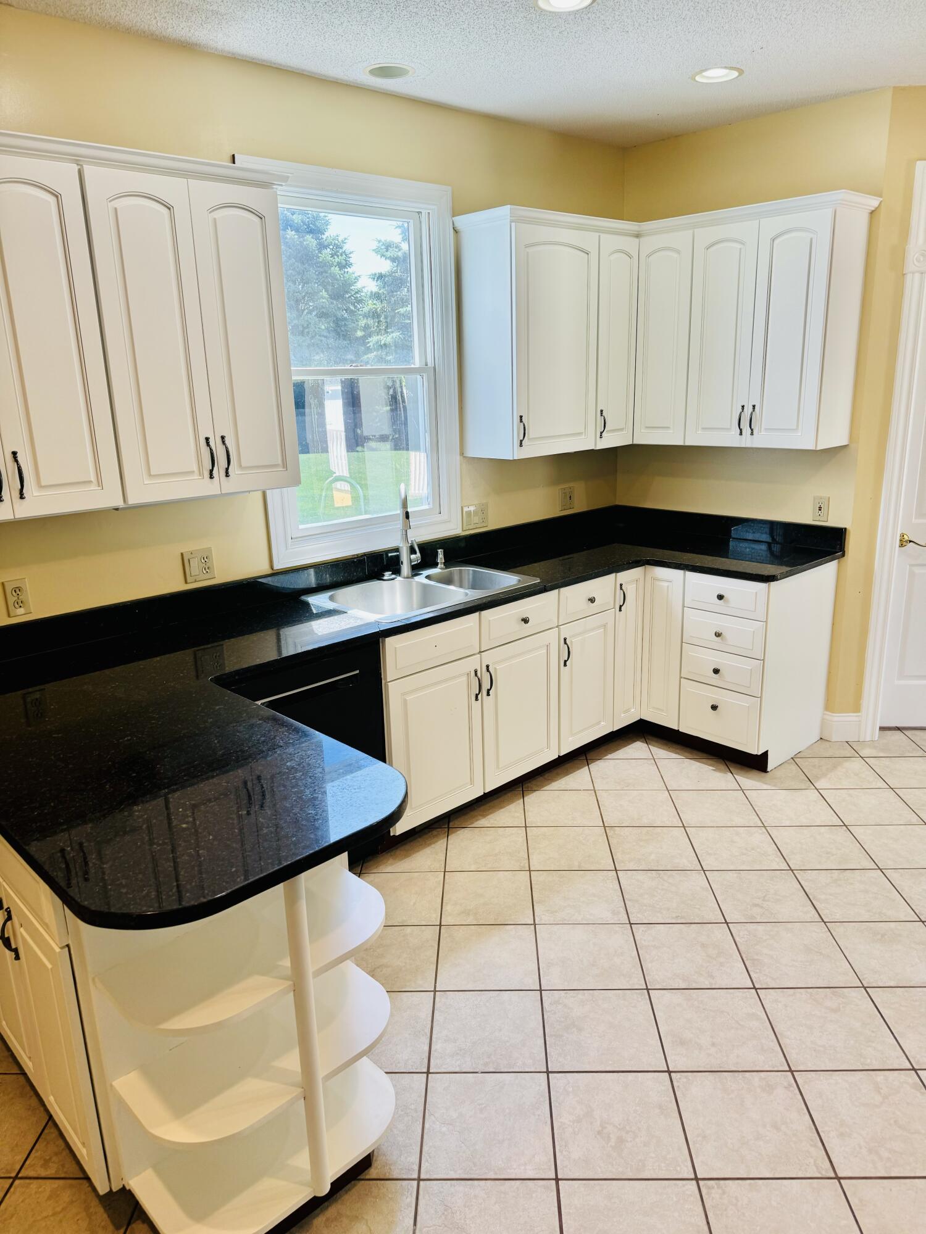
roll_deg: +1.6
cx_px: 463
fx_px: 856
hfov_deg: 56.8
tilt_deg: -17.2
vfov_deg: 71.6
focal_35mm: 24
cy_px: 617
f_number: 1.78
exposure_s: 1/120
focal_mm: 6.76
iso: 64
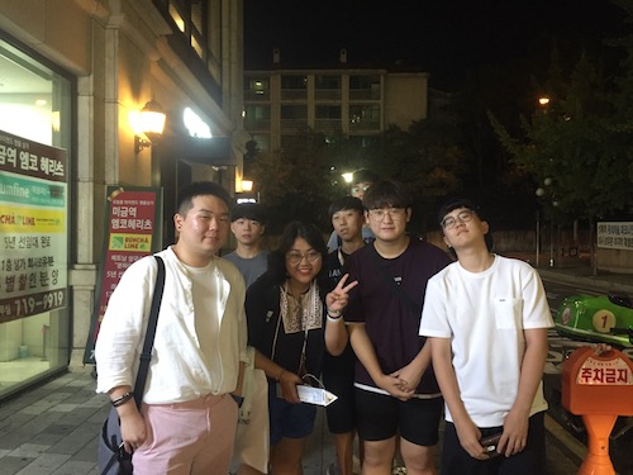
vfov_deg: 48.2
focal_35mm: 29
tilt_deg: +0.5
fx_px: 530
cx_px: 316
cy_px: 238
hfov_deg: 61.7
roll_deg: -1.5
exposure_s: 1/17
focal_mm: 4.15
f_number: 2.2
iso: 250
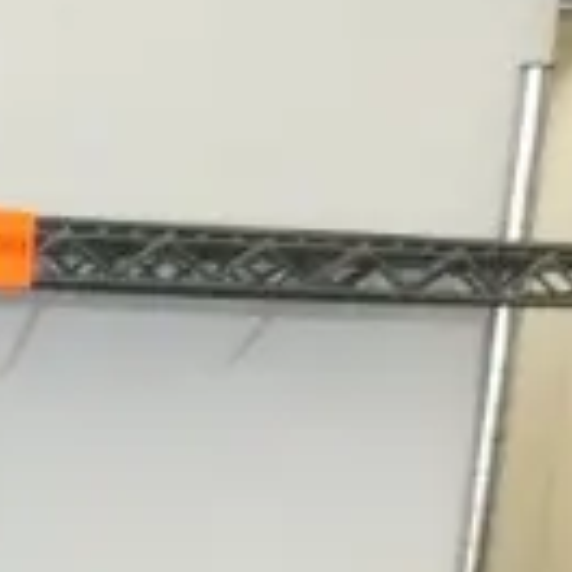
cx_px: -412
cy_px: 1426
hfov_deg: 10.1
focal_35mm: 165
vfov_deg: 9.3
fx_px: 3085
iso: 800
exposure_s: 1/125
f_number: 3.3
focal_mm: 4.3
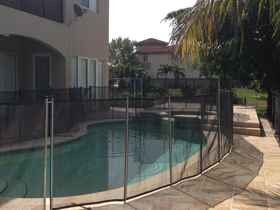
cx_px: 102
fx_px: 340
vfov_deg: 34.4
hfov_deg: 44.4
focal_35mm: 42
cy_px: 102
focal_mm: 4.12
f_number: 2.4
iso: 50
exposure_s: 1/1466
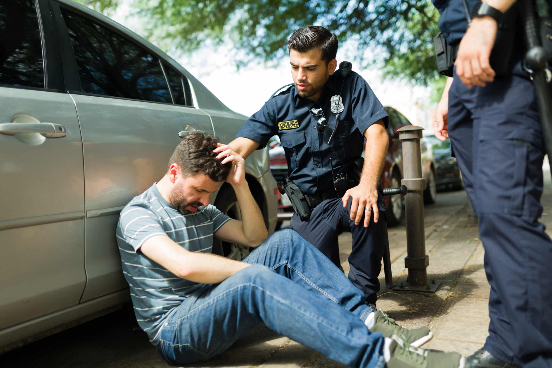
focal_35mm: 35
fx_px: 537
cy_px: 184
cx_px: 276
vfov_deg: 37.9
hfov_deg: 54.4
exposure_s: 1/400
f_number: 1.8
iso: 100
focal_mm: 35
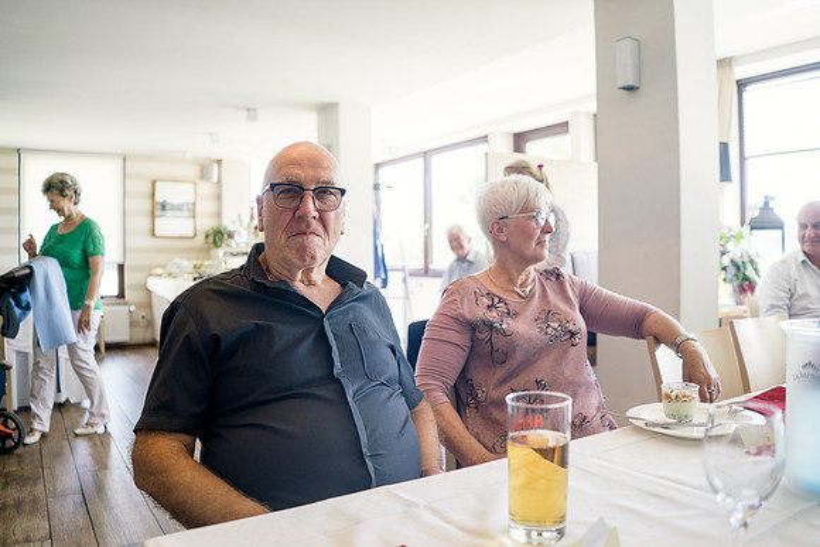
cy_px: 274
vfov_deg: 46.4
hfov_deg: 65.5
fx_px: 638
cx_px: 410
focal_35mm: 28
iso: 800
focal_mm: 28
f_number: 2.8
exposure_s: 1/200
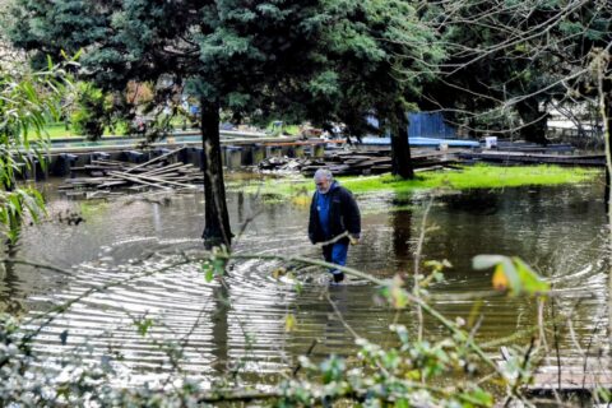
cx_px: 306
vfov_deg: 16.3
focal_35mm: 84
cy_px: 204
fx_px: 1428
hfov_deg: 24.2
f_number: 8
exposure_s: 1/250
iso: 640
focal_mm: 56
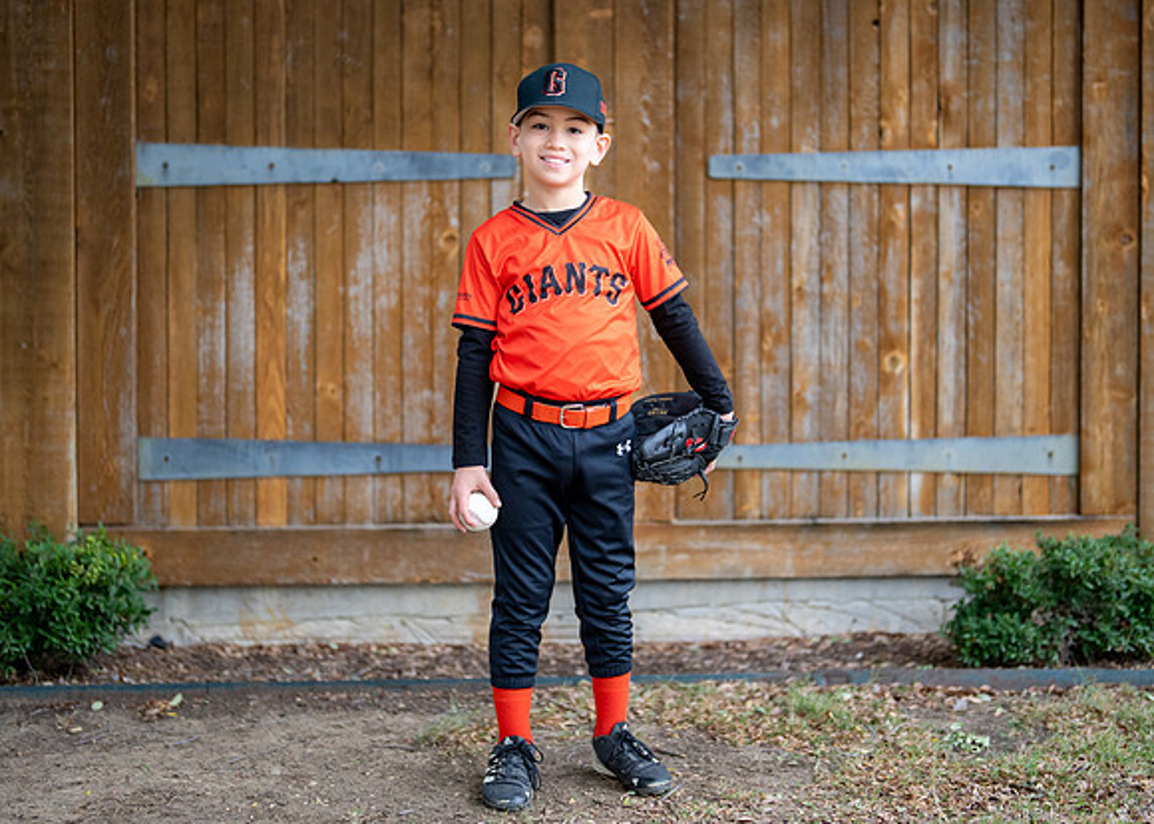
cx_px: 583
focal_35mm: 66
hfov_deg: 29.9
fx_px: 2164
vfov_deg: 21.5
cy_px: 340
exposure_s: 1/640
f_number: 1.2
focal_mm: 50
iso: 500
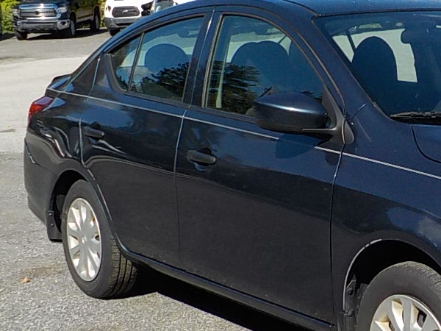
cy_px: 202
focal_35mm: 80
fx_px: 1019
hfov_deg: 23.4
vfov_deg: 18.4
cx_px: 437
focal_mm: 4.1
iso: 125
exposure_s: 1/1250
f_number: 3.3
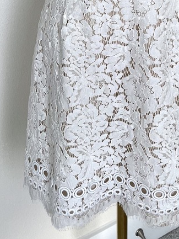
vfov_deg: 22.4
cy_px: -51
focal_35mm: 80
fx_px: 551
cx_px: 131
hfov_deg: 18.3
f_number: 1.6
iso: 64
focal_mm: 5.1
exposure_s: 1/122
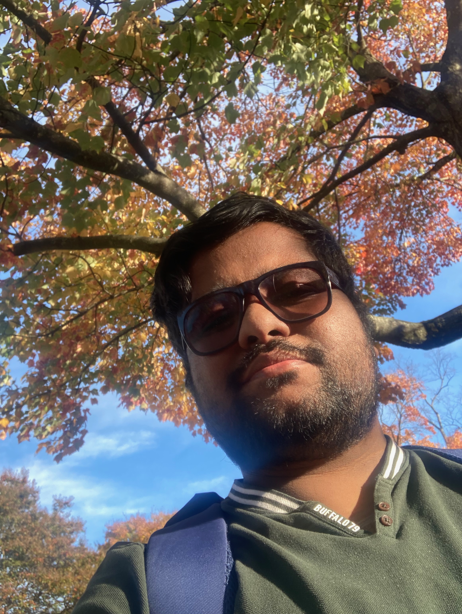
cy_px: 307
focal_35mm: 32
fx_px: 569
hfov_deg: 44.2
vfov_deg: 56.8
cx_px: 231
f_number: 2.2
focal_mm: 2.87
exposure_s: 1/121
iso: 32
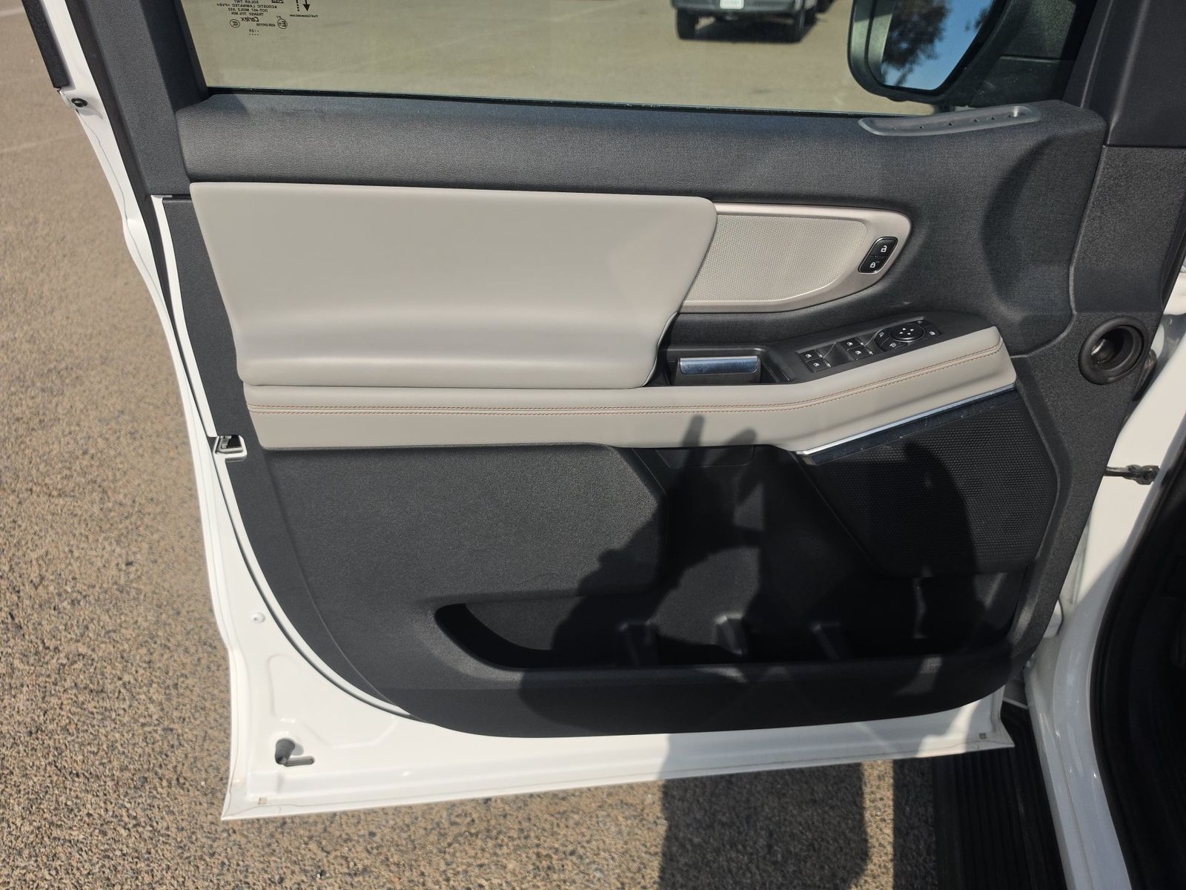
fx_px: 788
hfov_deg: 73.9
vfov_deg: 58.9
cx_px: 593
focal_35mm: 23
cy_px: 445
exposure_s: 1/7940
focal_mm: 6.5
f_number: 1.4
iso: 53
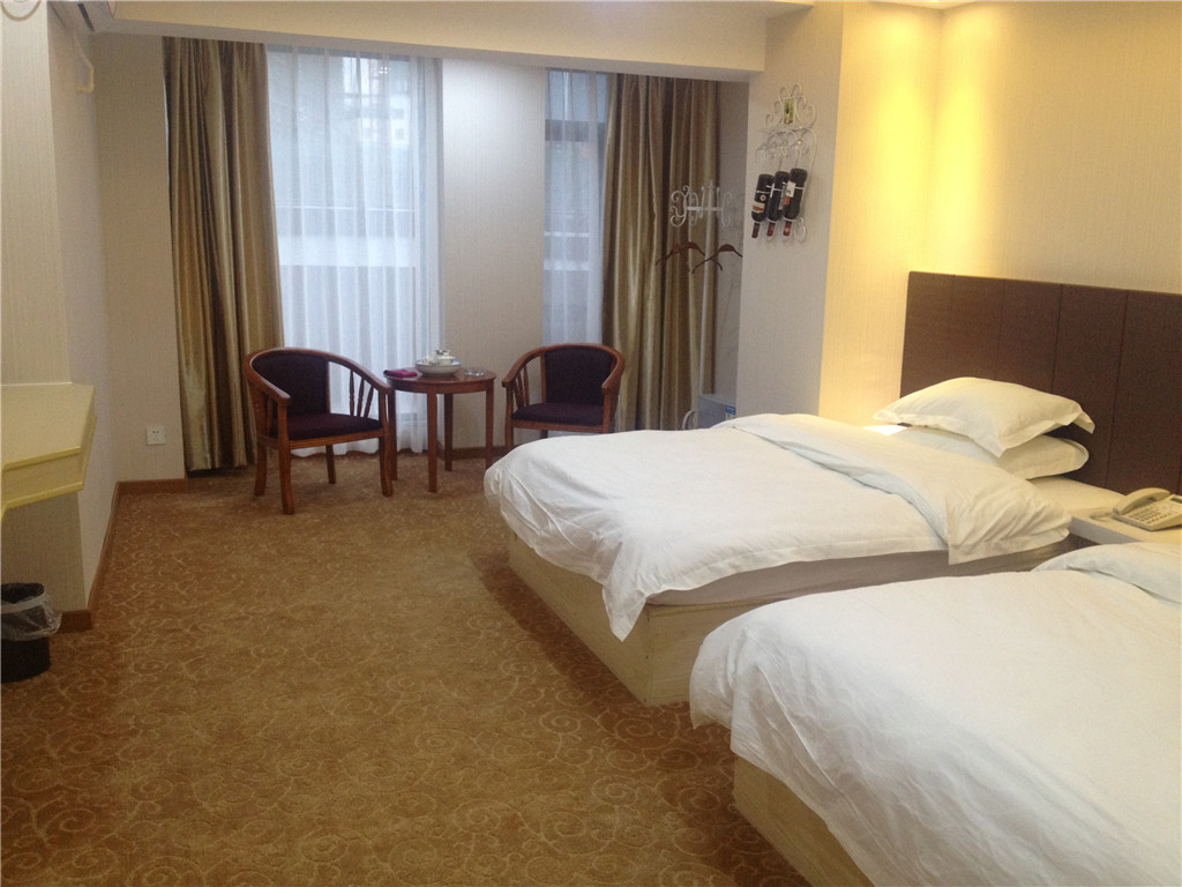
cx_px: 591
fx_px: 1195
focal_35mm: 35
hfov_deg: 52.6
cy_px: 444
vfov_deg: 40.7
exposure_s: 1/20
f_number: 2.4
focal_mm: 4.28
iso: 160
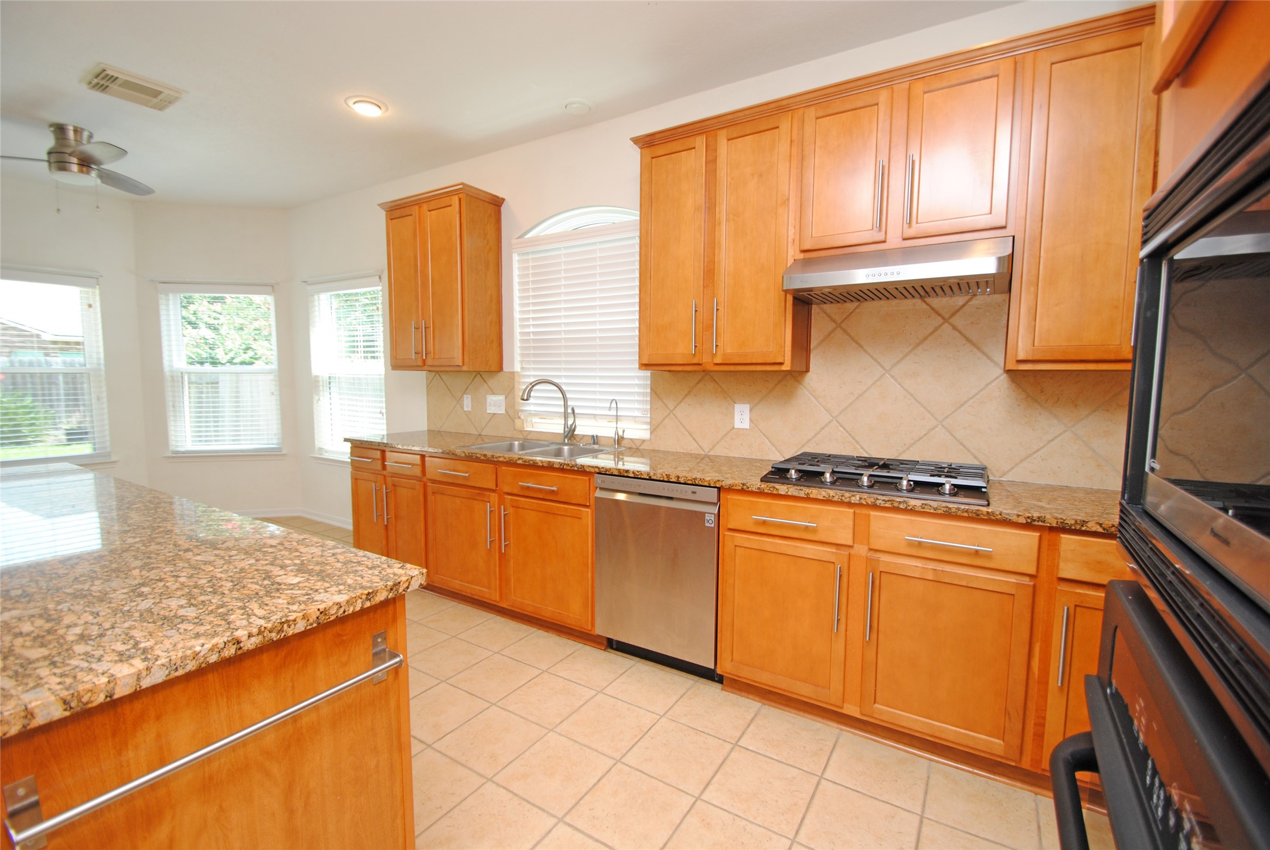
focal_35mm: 15
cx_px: 635
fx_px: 530
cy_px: 425
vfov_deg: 77.5
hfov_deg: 100.3
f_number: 4
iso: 200
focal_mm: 10
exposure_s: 1/60
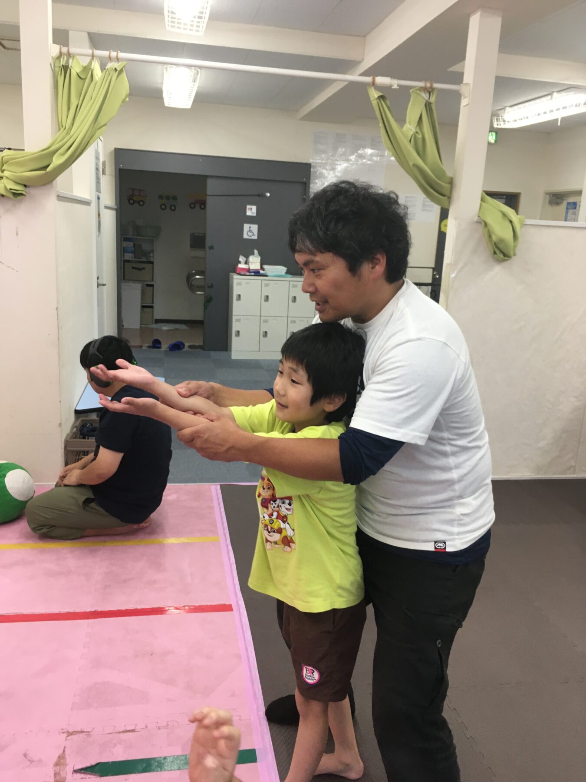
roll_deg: -4.8
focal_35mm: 29
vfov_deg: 61.7
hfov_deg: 48.2
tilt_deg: -13.4
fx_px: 655
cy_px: 391
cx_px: 293
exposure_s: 1/30
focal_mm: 4.15
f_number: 2.2
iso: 40
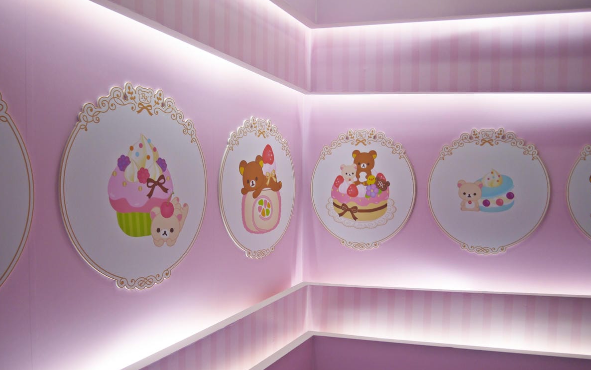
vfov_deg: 41.8
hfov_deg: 62.9
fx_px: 483
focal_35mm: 30
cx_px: 295
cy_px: 209
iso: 160
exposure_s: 1/60
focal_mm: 14
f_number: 3.5
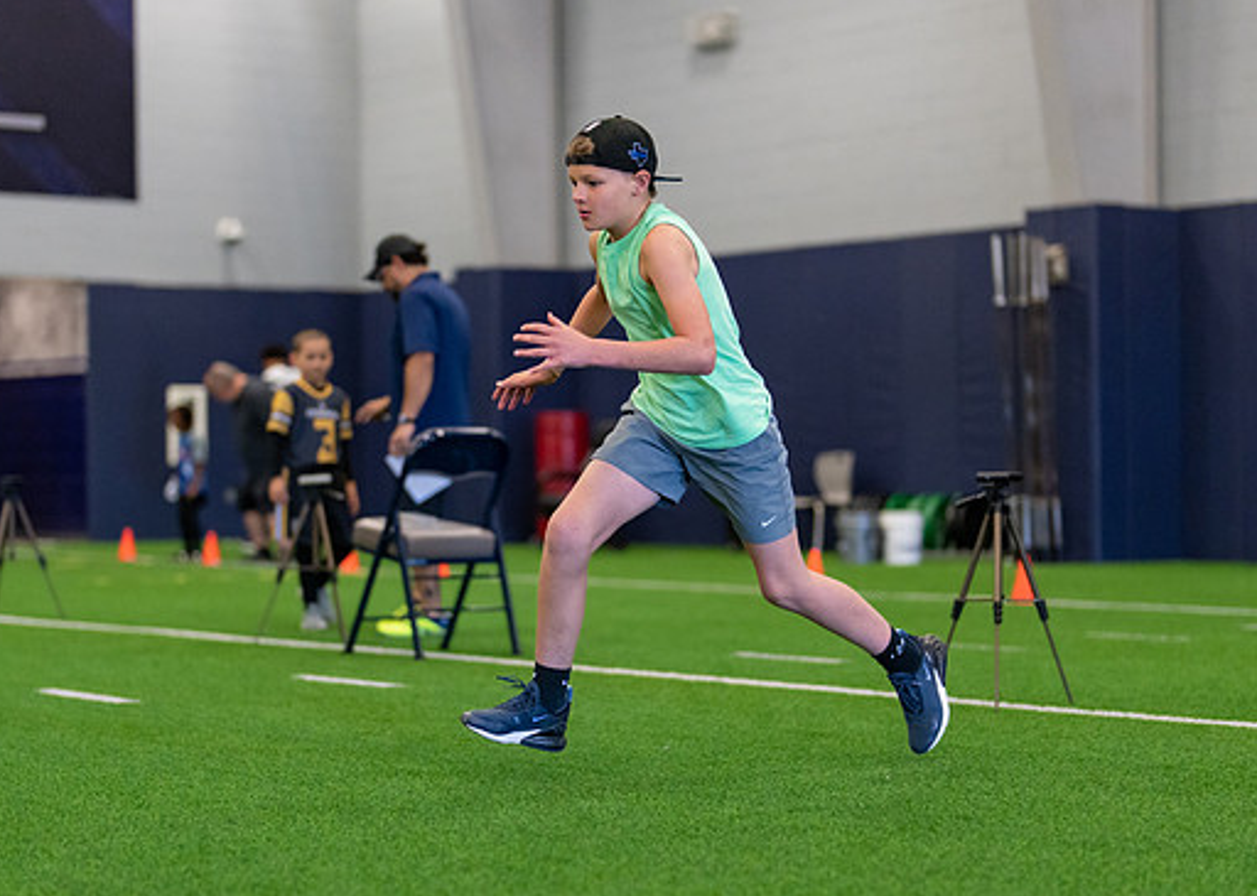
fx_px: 2925
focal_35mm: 82
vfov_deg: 17.4
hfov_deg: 24.2
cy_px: 491
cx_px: 583
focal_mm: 50
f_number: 1.2
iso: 1250
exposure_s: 1/1000
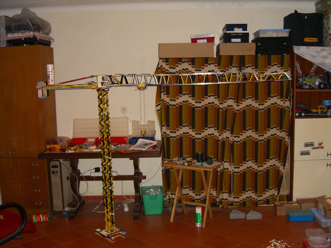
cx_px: 166
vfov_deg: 37.7
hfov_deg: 49.0
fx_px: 363
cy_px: 124
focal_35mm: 38
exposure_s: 1/60
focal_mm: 7.9
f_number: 2.8
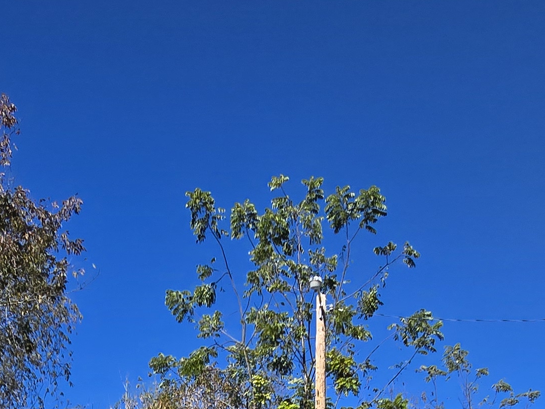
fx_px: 756
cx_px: 167
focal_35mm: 48
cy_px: 684
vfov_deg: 22.2
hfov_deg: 39.0
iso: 50
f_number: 2.2
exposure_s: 1/2234
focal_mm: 2.2
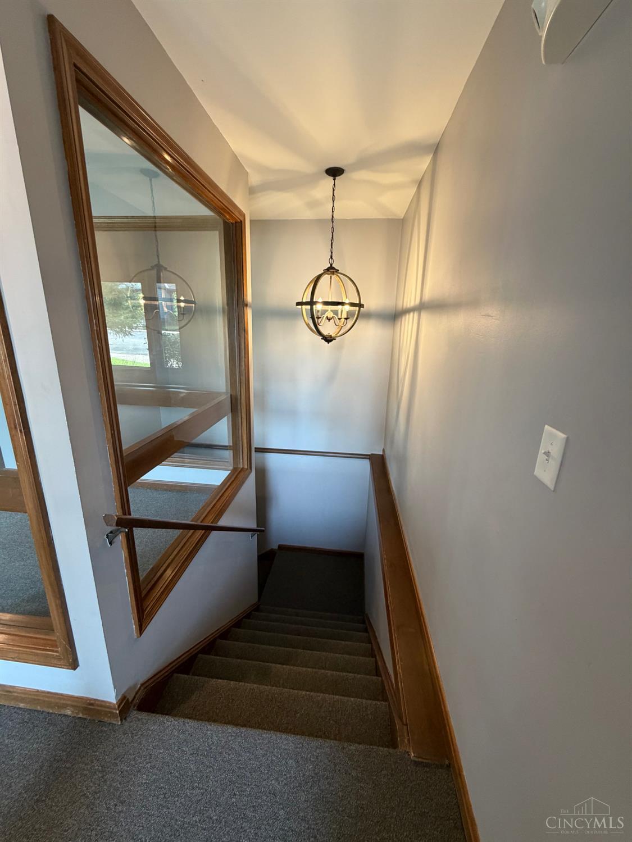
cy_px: 421
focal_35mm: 14
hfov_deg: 85.7
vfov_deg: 102.0
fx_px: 341
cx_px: 316
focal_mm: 2.22
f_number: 2.2
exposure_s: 1/60
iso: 250
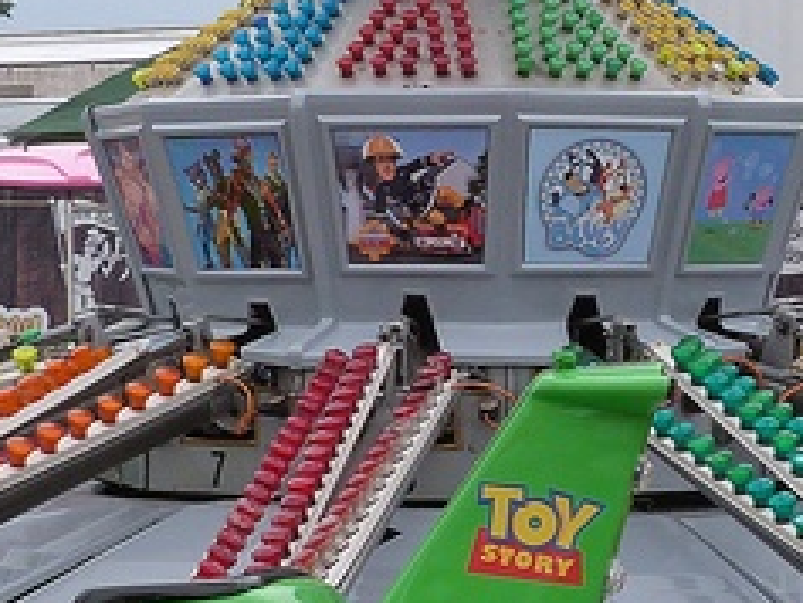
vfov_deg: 11.0
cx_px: 688
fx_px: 3133
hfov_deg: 14.5
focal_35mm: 135
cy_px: 407
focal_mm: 5.6
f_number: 5.6
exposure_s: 1/320
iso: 100
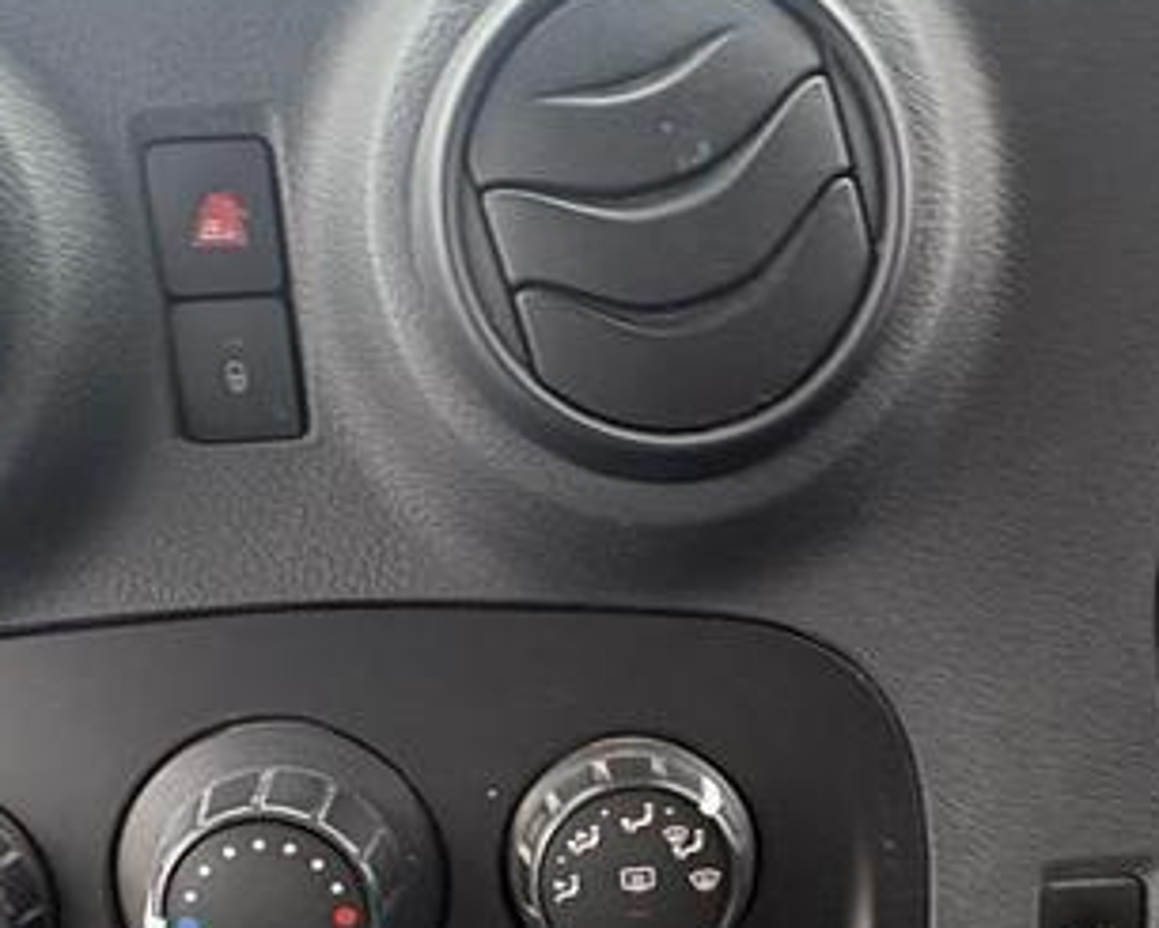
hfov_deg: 45.8
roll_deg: -7.6
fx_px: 1373
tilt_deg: -36.0
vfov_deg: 34.9
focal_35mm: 40
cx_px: 576
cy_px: 860
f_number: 2.2
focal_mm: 2.22
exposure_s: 1/77
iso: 200
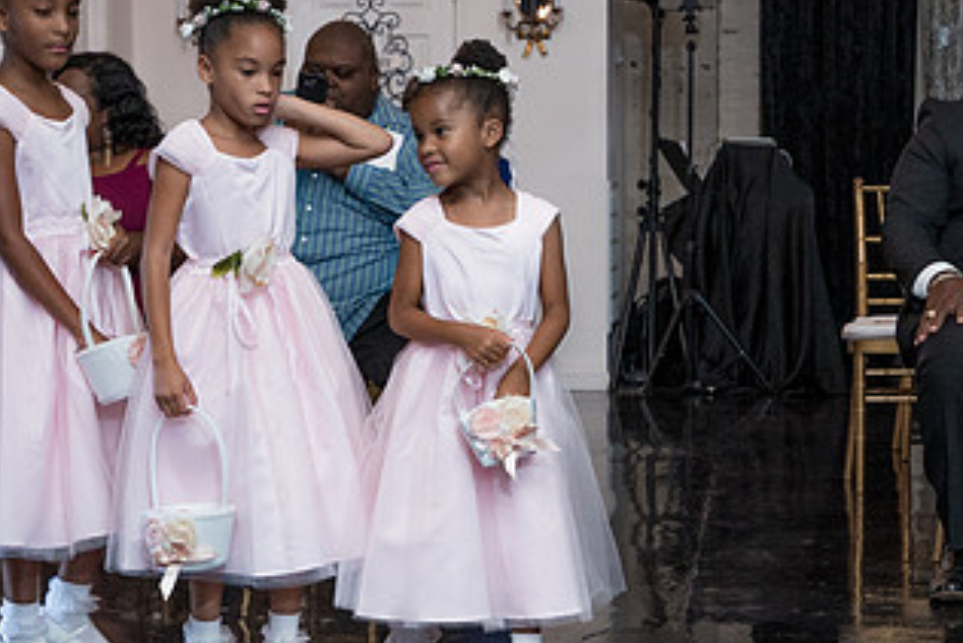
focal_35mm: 92
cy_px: 394
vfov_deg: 14.9
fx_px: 2462
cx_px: 396
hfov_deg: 22.1
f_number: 4
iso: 2000
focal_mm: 35
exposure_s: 1/200
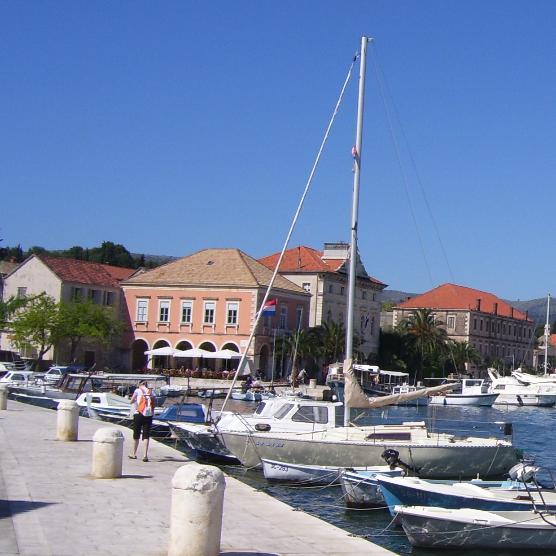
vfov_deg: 25.4
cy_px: 290
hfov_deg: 24.1
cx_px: 577
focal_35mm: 68
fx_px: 1236
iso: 80
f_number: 4.8
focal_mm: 6
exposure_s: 1/1000
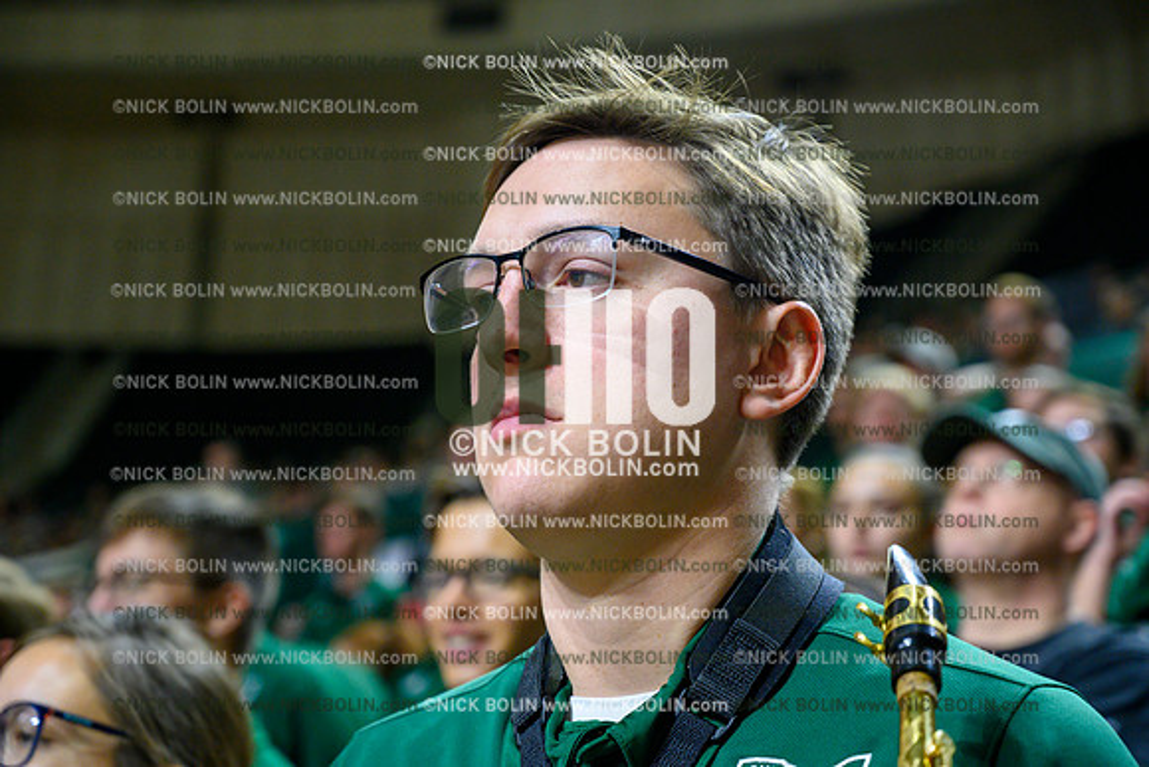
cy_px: 384
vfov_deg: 19.5
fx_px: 2235
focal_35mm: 70
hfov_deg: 28.8
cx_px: 574
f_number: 4.5
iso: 3200
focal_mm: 70
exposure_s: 1/200
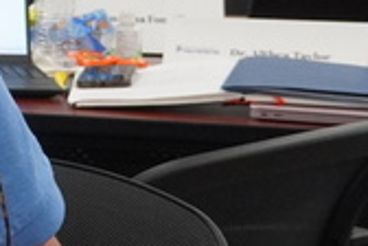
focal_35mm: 210
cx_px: -718
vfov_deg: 6.5
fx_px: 2147
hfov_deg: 8.3
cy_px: -74
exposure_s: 1/160
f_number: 4
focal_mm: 23
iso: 1600
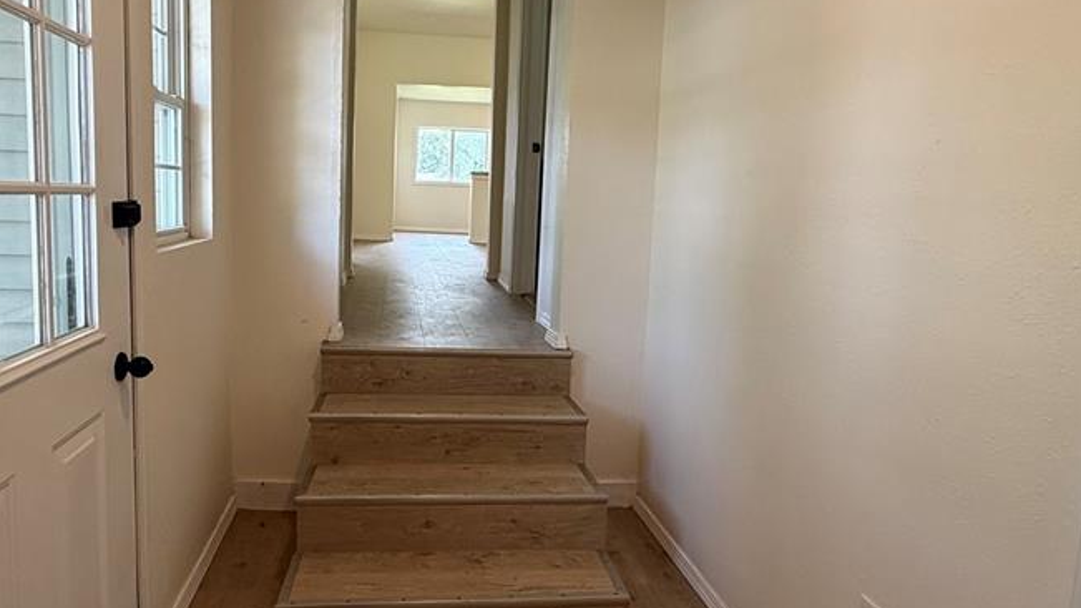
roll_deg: -2.0
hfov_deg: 76.0
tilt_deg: -6.5
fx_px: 688
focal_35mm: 24
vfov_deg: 47.6
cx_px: 477
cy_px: 272
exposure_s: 1/120
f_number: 2.2
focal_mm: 2.22
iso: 160
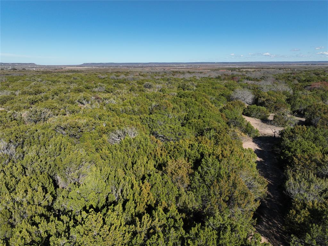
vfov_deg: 56.8
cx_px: 164
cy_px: 123
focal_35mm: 24
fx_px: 227
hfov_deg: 71.6
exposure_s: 1/2500
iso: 110
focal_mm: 12.29
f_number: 2.8
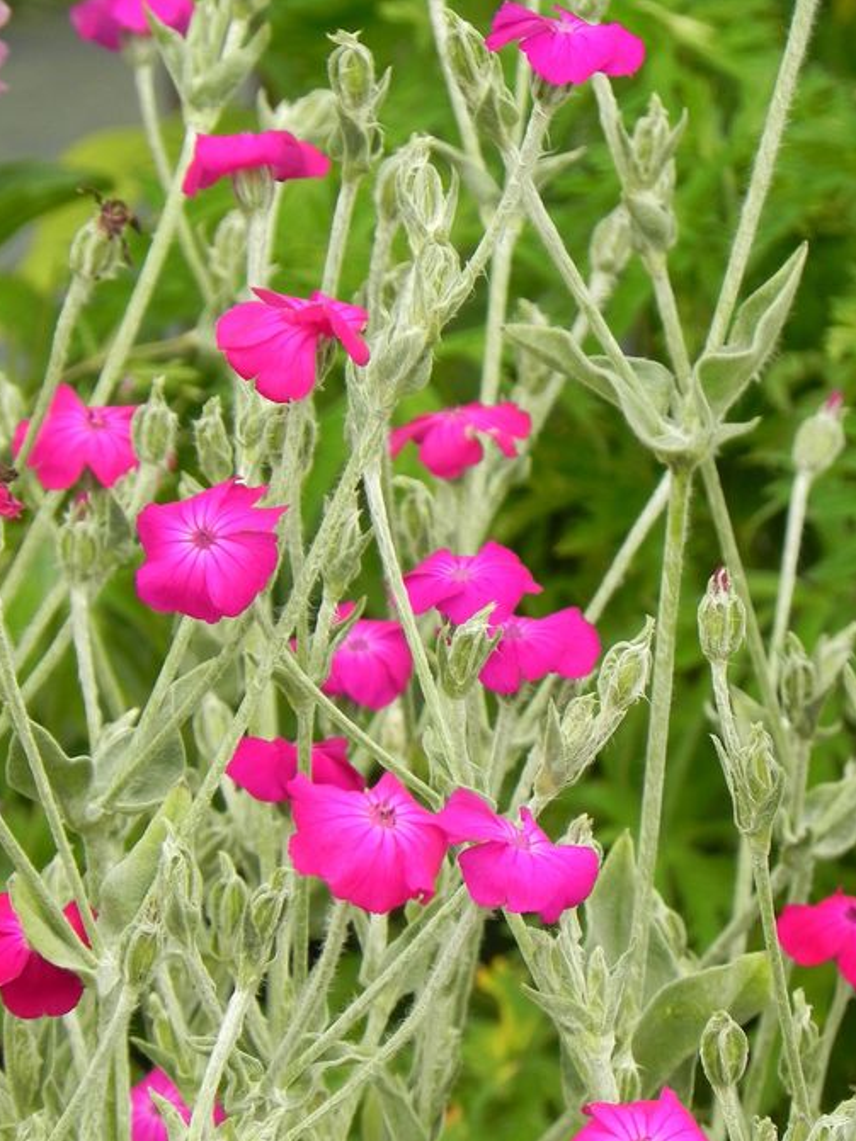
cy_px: 624
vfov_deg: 5.7
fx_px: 11445
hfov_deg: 4.3
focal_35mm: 347
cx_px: 417
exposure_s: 1/500
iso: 160
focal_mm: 51.8
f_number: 5
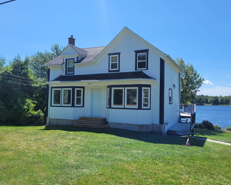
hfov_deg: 62.1
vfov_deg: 51.5
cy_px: 92
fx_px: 191
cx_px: 127
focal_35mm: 28
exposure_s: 1/2128
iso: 40
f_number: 1.8
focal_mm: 5.4
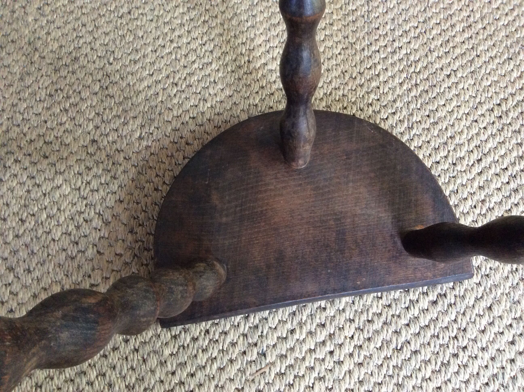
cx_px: 262
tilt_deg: -72.3
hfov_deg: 56.9
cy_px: 196
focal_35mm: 32
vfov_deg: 44.1
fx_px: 484
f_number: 2.4
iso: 250
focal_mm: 3.3
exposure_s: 1/25
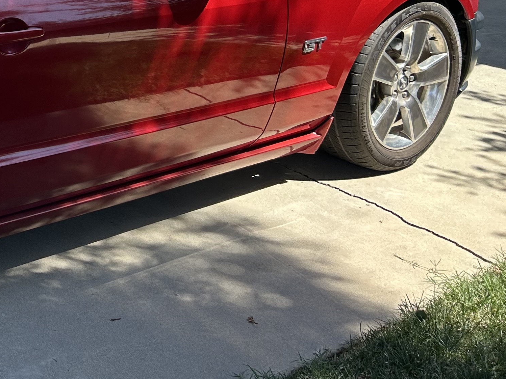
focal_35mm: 70
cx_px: -155
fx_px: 1023
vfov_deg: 19.7
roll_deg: -1.0
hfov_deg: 24.3
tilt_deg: -10.0
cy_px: -85
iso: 50
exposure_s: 1/1183
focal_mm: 5.7
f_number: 1.5
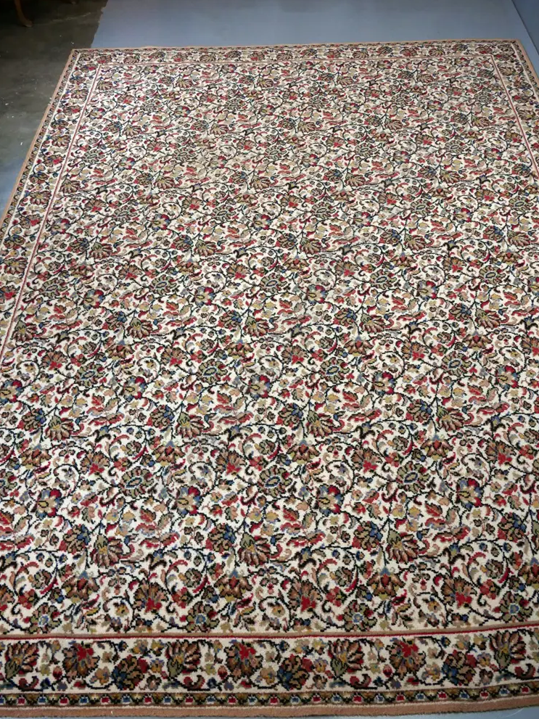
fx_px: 644
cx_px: 268
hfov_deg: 45.4
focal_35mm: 31
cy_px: 363
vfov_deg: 58.4
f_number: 5.6
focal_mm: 15
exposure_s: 1/60
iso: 1000
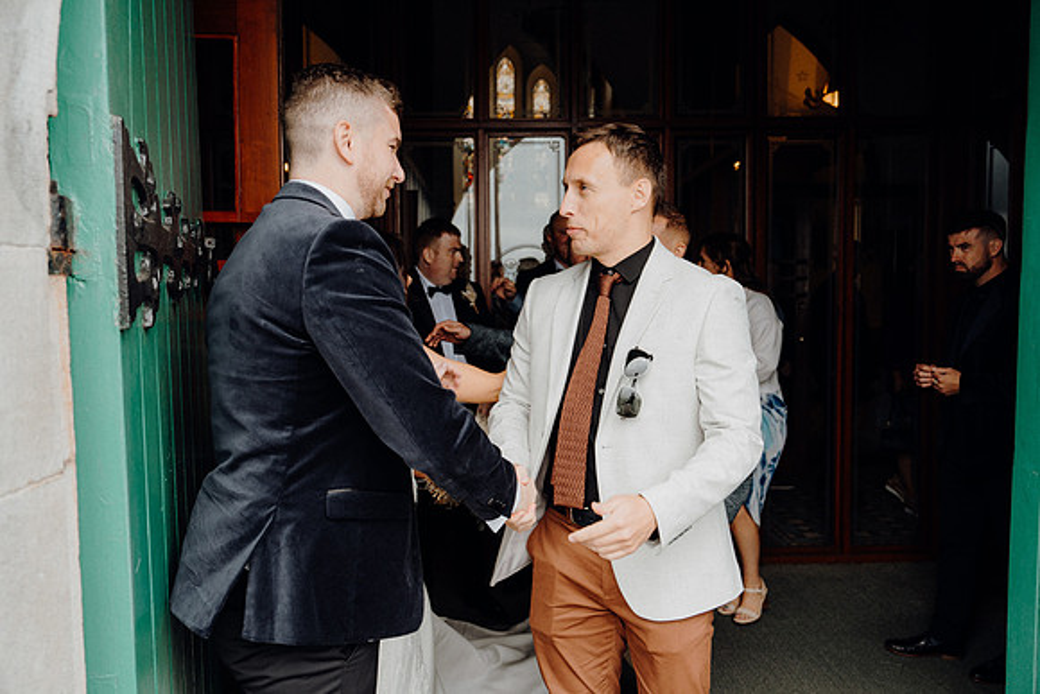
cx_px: 520
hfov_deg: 63.6
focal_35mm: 29
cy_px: 347
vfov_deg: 45.0
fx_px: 838
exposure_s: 1/200
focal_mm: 29
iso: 200
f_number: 3.5
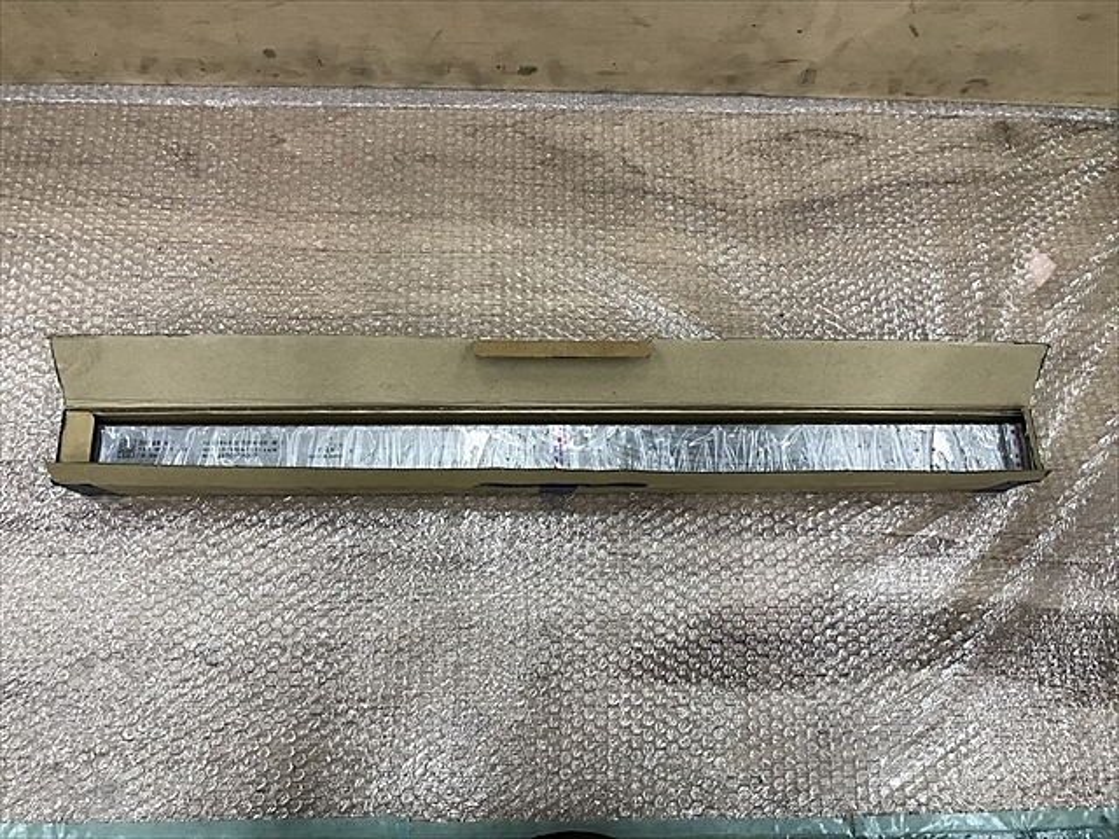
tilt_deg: -74.0
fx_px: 905
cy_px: 420
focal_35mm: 28
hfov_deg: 63.4
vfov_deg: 49.7
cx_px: 560
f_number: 1.8
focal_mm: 3.99
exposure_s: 1/30
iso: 40
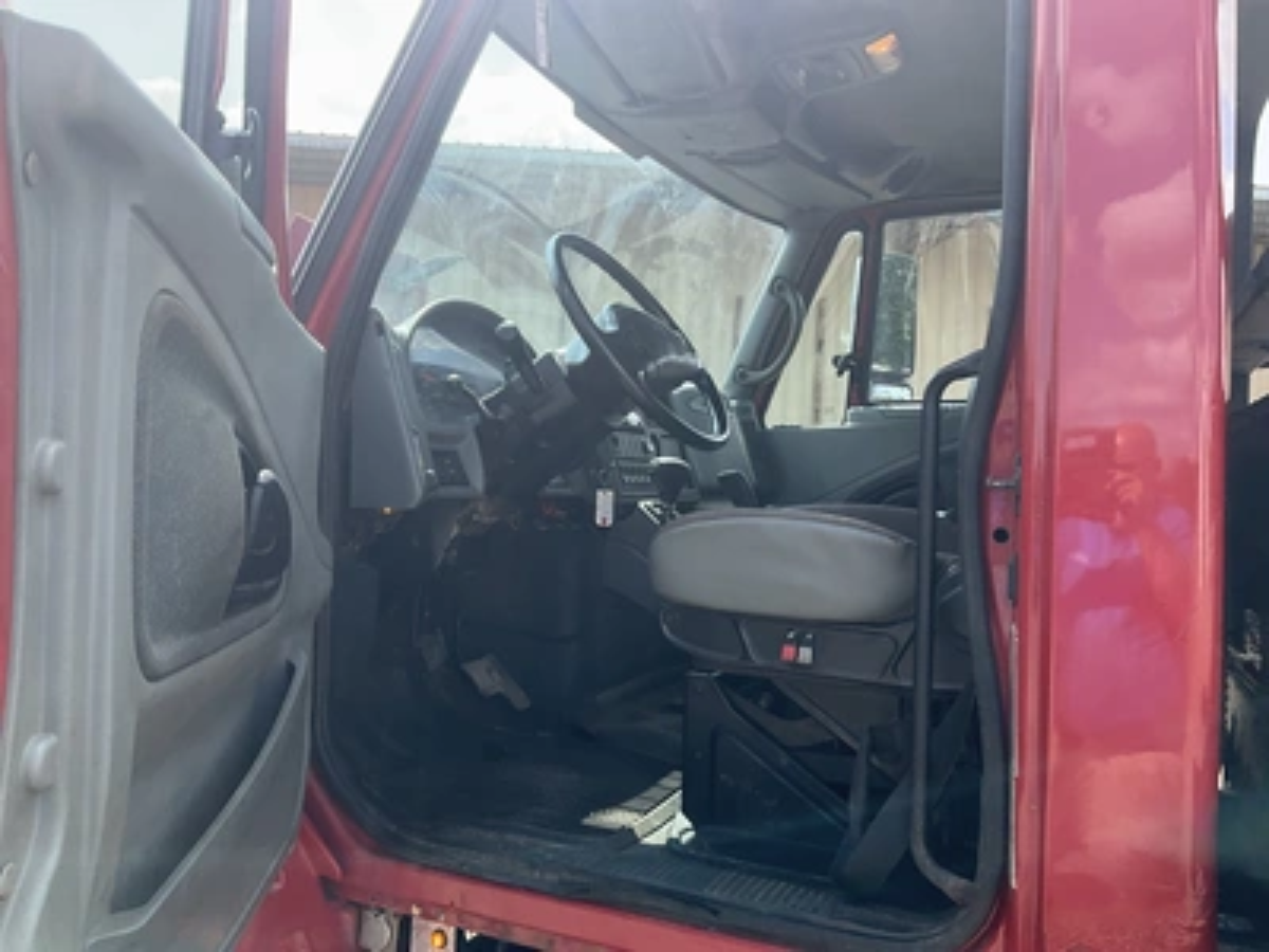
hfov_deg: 61.7
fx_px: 1063
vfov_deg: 48.2
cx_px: 634
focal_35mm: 29
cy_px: 476
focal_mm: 3
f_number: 1.8
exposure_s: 1/486
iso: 25
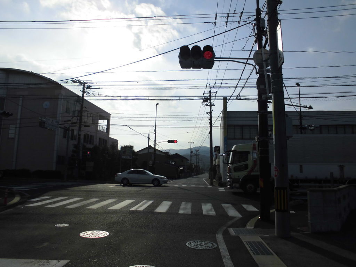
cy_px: 134
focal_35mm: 26
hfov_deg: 67.3
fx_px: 267
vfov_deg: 53.1
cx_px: 178
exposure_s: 1/200
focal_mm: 4.6
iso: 100
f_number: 11.3
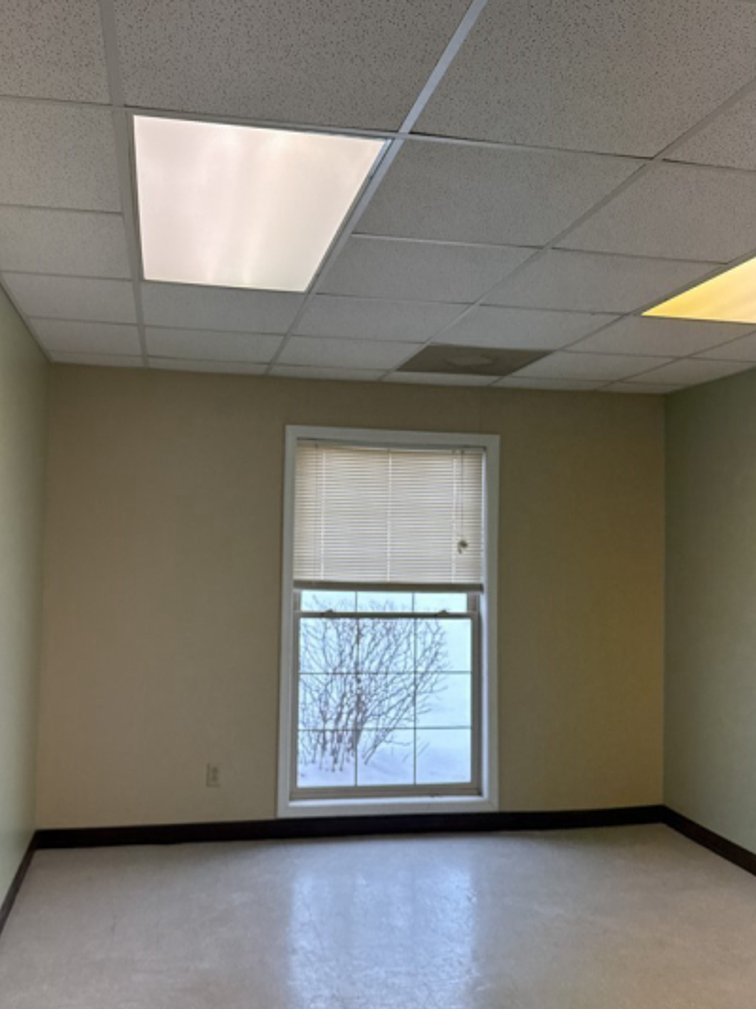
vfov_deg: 60.0
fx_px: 874
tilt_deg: +2.4
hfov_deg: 46.7
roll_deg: -0.7
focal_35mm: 30
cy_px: 515
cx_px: 333
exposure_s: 1/237
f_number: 1.78
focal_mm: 6.76
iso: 125
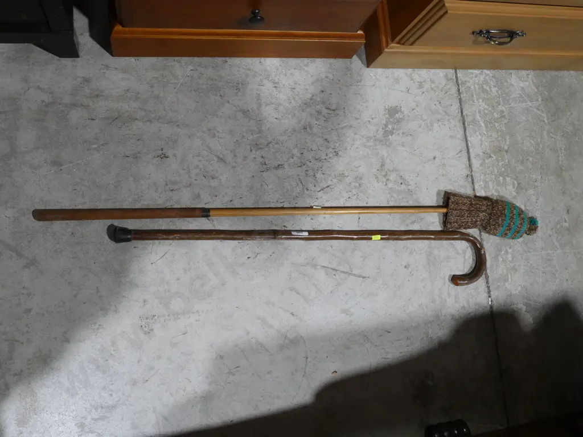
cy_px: 218
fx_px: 505
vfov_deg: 46.8
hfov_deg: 60.0
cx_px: 292
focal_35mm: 30
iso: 1000
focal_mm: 15
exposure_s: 1/60
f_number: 9
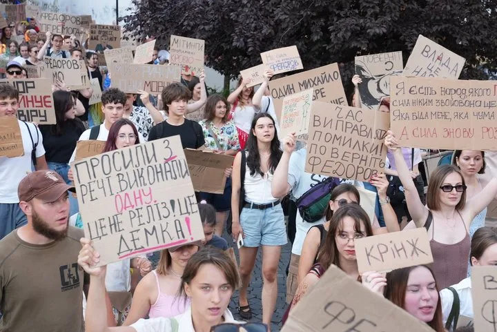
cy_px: 166
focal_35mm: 65
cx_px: 248
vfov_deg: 21.0
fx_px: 898
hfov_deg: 30.9
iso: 3200
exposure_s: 1/250
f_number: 8
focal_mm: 65
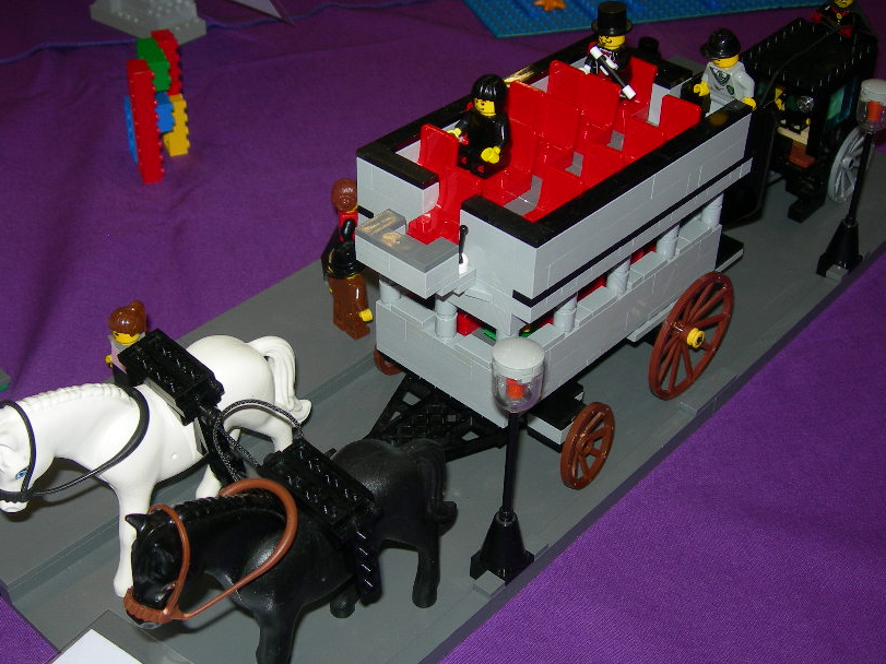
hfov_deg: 39.7
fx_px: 1228
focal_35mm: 48
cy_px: 357
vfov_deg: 30.2
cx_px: 425
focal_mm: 7.8
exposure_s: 1/60.1
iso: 50
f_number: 2.8
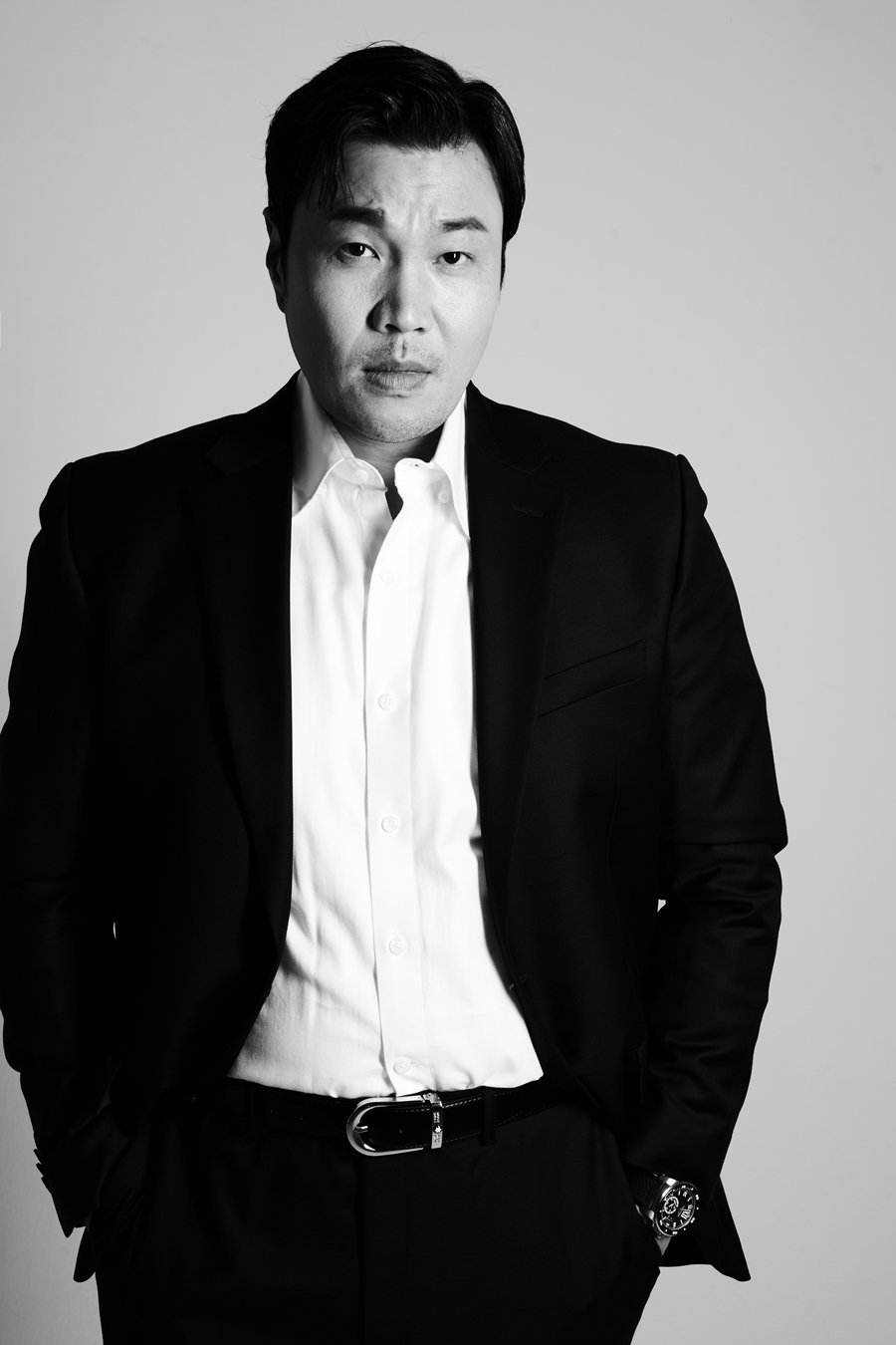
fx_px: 2613
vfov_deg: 28.8
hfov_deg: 19.5
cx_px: 448
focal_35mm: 70
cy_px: 672
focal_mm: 70
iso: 320
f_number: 11
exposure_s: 1/60
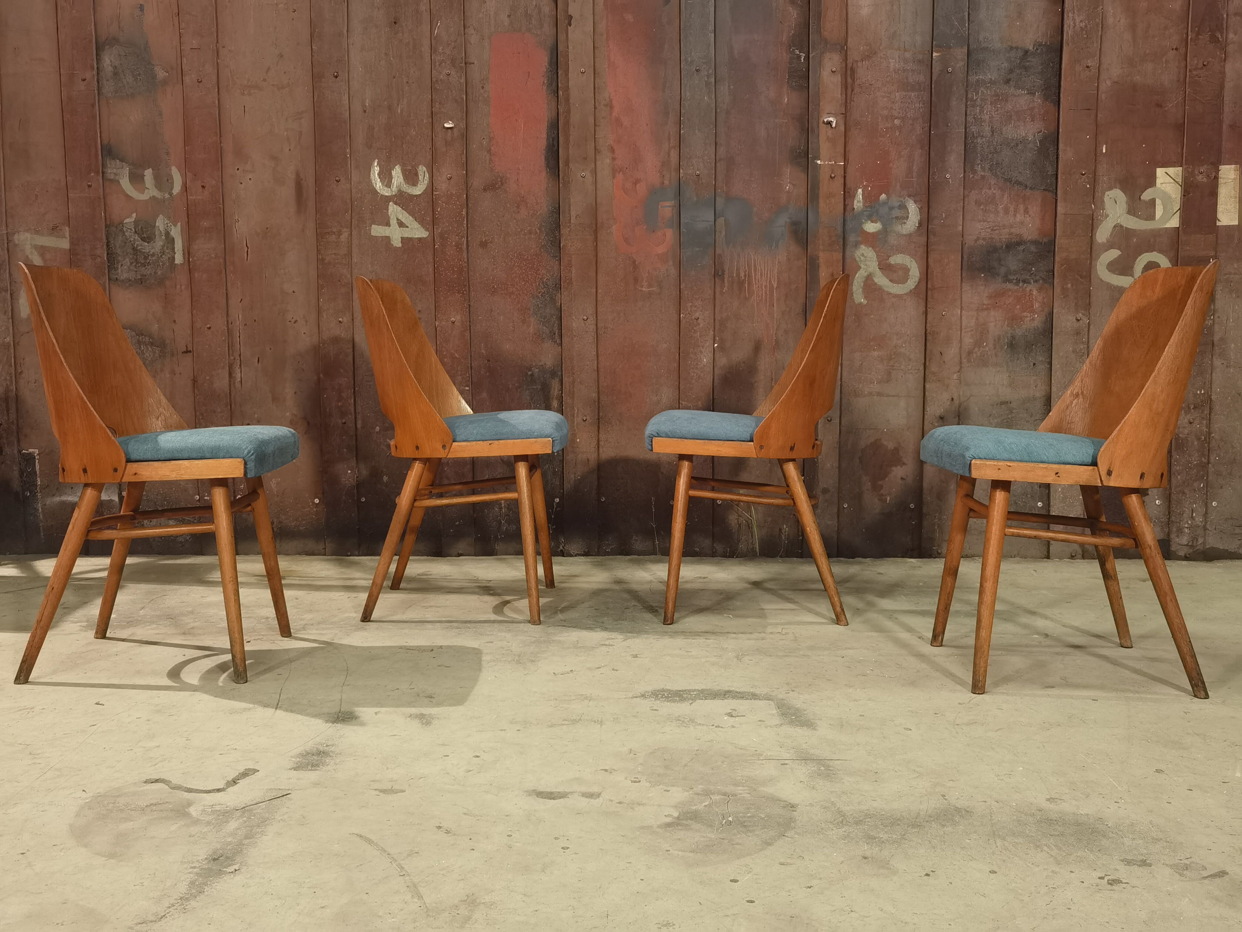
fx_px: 1220
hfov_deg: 54.0
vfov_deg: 41.8
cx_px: 621
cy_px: 466
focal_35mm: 34
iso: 500
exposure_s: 1/33.3
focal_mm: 6.71
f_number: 1.9
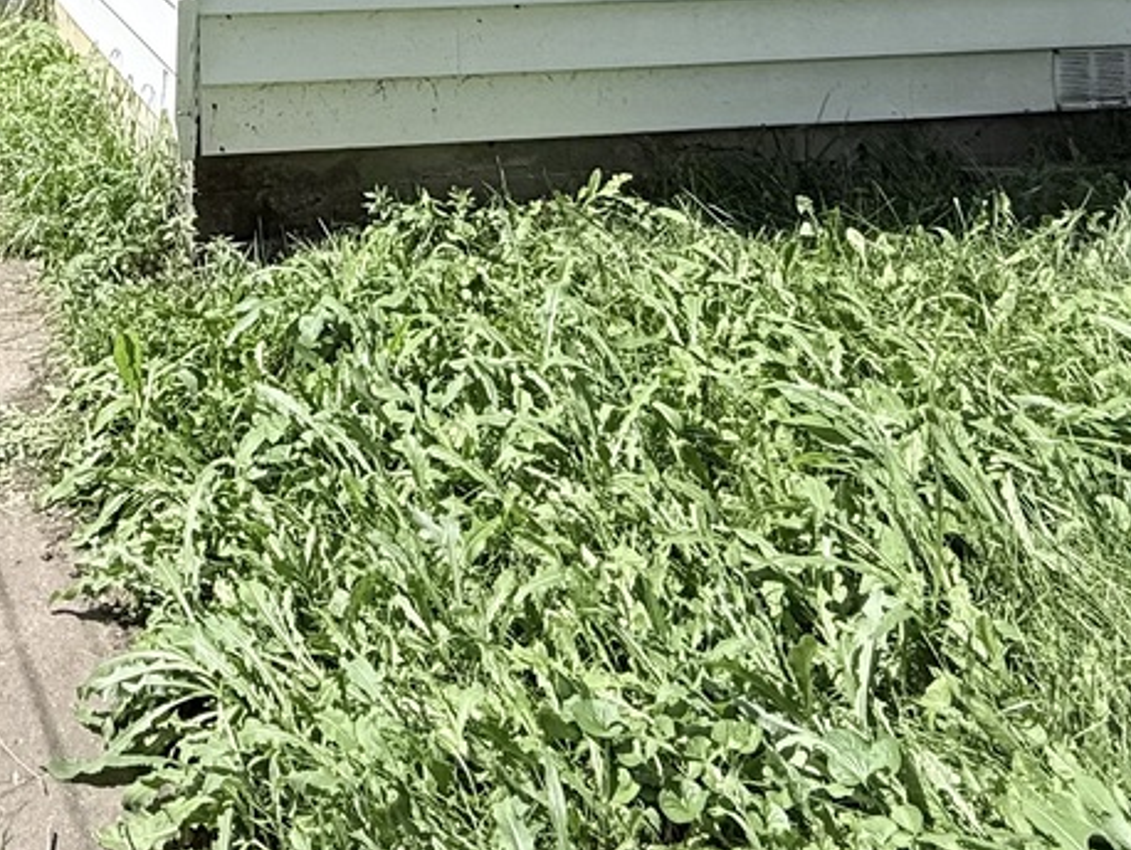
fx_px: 1438
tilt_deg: +2.2
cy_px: -309
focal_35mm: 44
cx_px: 59
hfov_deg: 39.0
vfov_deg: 26.7
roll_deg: -0.2
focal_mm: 2.22
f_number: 2.2
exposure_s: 1/1464
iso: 64
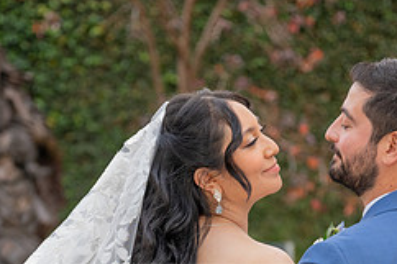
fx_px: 1851
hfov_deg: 12.2
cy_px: 303
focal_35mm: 168
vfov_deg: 8.1
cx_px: 172
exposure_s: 1/160
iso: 500
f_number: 2.8
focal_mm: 70
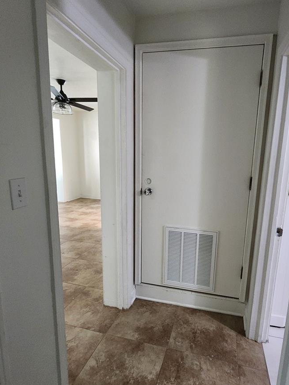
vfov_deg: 87.8
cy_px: 195
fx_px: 200
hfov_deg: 71.0
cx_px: 170
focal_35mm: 18
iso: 640
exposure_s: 1/24
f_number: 2.2
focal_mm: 2.2
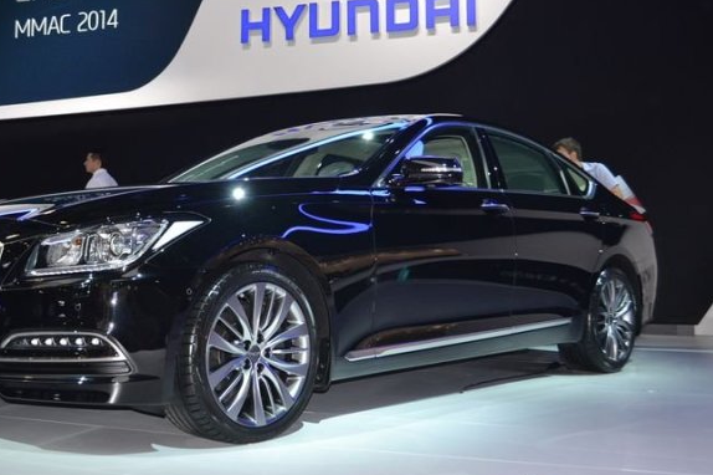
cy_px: 228
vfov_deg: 29.2
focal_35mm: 46
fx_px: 910
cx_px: 299
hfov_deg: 42.6
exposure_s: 1/125
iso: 400
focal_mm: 22
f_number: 4
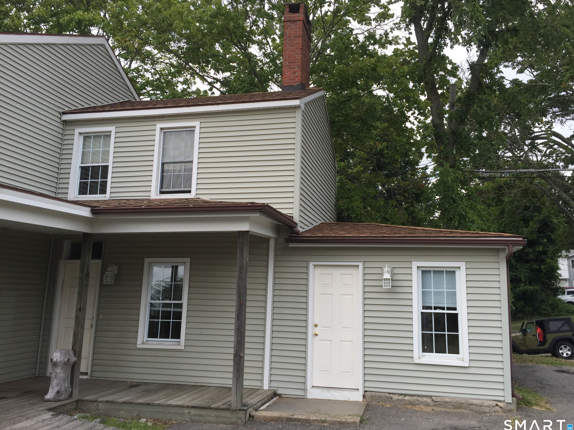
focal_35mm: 30
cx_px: 295
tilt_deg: +8.5
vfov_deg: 46.8
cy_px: 213
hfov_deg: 60.0
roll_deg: -1.9
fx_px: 497
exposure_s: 1/628
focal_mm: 4.15
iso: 32
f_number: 2.2
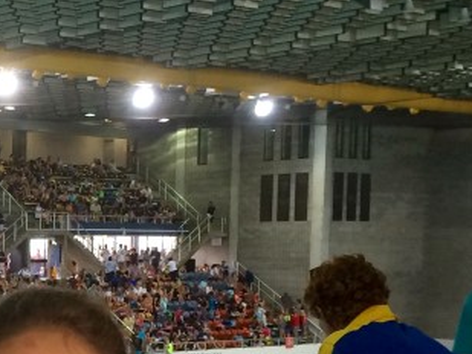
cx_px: -108
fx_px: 1309
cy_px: 362
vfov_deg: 15.1
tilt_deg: -4.7
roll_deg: -0.4
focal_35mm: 96
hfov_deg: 19.2
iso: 100
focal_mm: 4.15
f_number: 2.2
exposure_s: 1/33
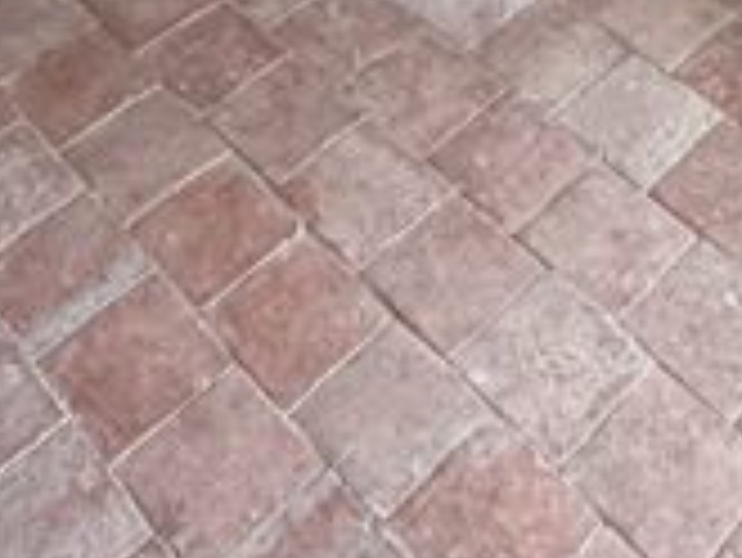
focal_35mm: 68
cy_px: -648
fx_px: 1459
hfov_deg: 28.3
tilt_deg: -17.2
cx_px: 504
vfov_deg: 15.6
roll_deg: +1.1
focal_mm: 2.22
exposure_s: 1/86
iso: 320
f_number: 2.2
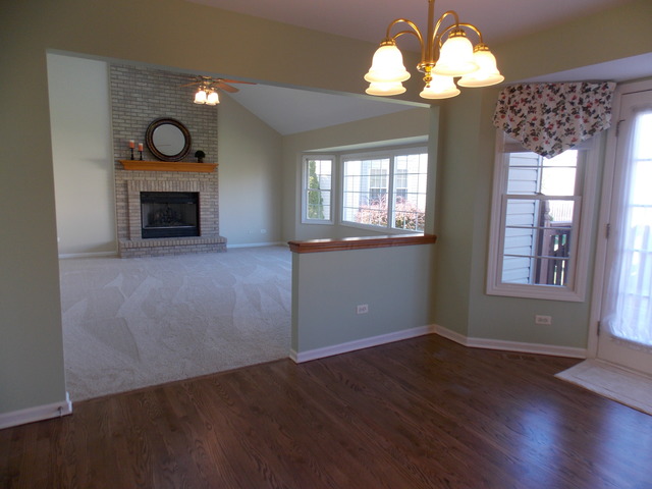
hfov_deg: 73.9
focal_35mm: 23
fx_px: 433
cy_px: 244
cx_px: 326
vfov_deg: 58.9
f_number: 3.1
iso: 80
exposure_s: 1/30
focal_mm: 4
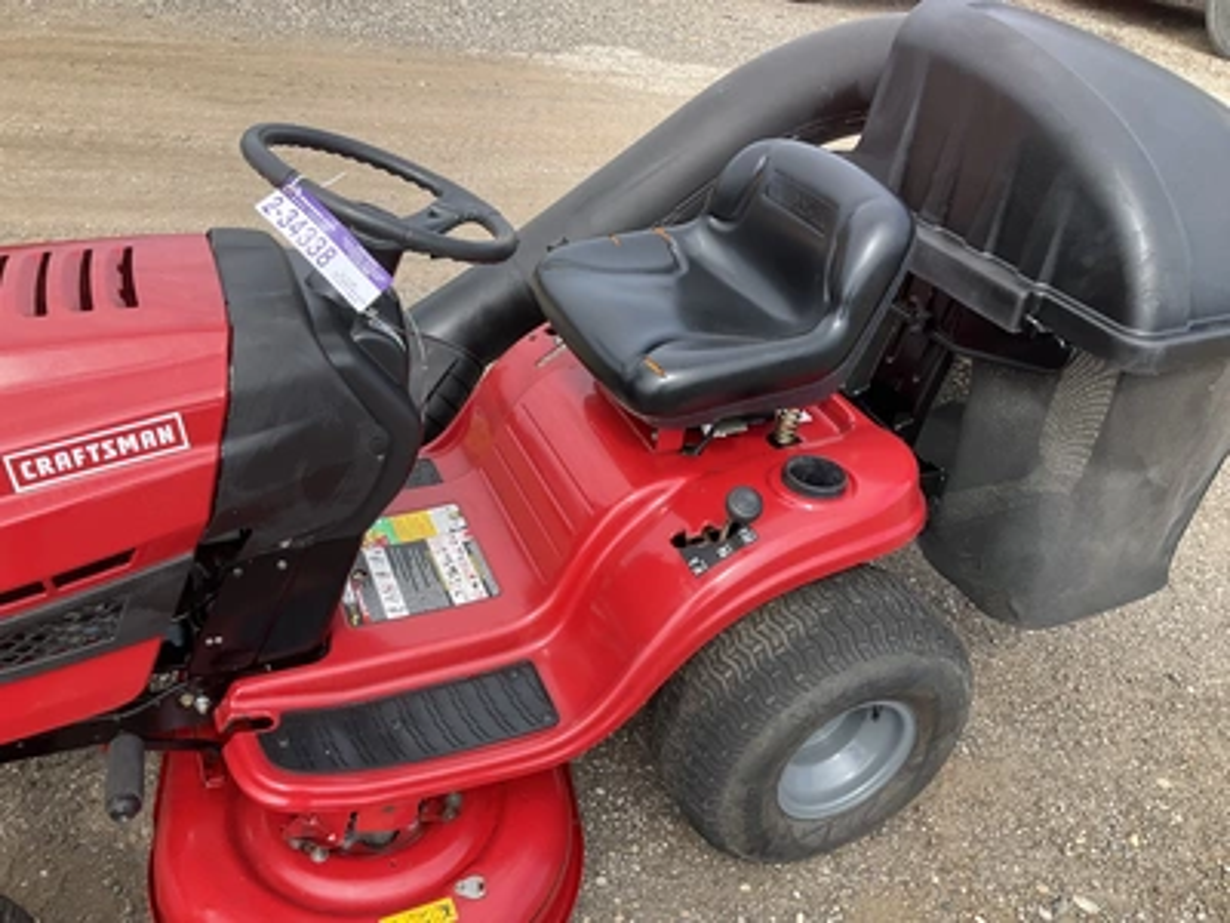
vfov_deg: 48.2
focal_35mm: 29
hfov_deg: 61.7
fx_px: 1030
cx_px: 615
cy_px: 462
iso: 25
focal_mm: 3
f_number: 1.8
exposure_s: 1/562
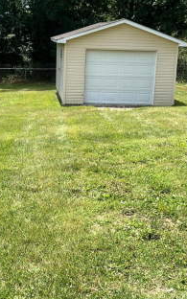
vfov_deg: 34.5
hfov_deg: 21.9
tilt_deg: -12.1
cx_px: 58
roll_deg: -2.4
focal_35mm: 59
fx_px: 481
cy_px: 135
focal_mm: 5.7
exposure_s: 1/2123
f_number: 1.5
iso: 50
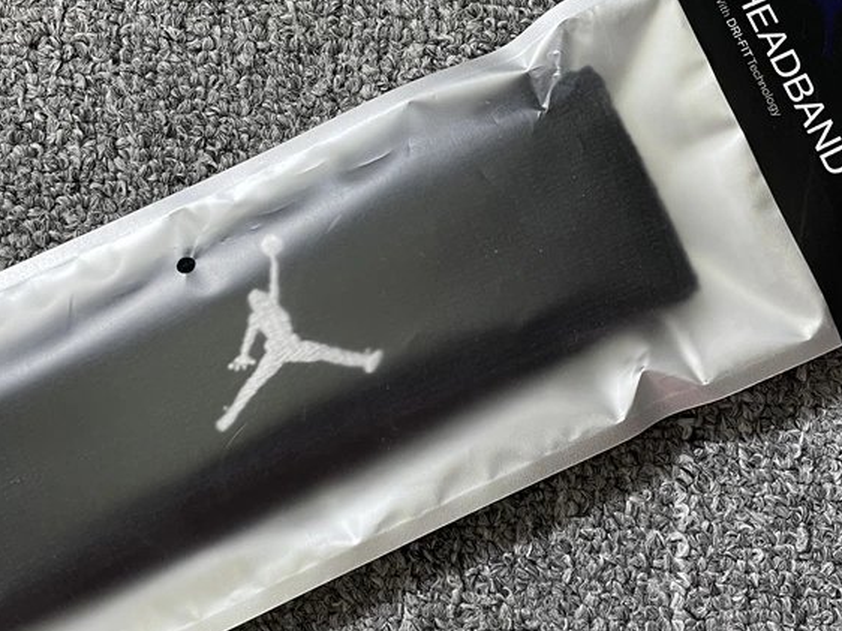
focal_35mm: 50
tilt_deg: -88.1
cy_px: 337
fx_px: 1216
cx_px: 372
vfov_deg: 29.1
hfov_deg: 38.2
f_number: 1.6
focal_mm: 4.2
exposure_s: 1/50
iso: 80
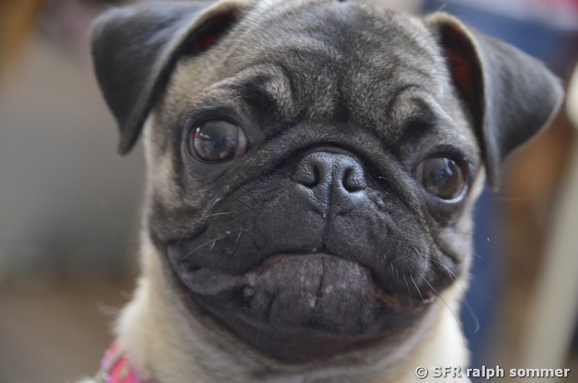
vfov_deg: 10.1
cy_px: 192
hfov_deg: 15.2
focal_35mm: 135
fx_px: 2163
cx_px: 289
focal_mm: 90
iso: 250
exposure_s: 1/125
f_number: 5.6
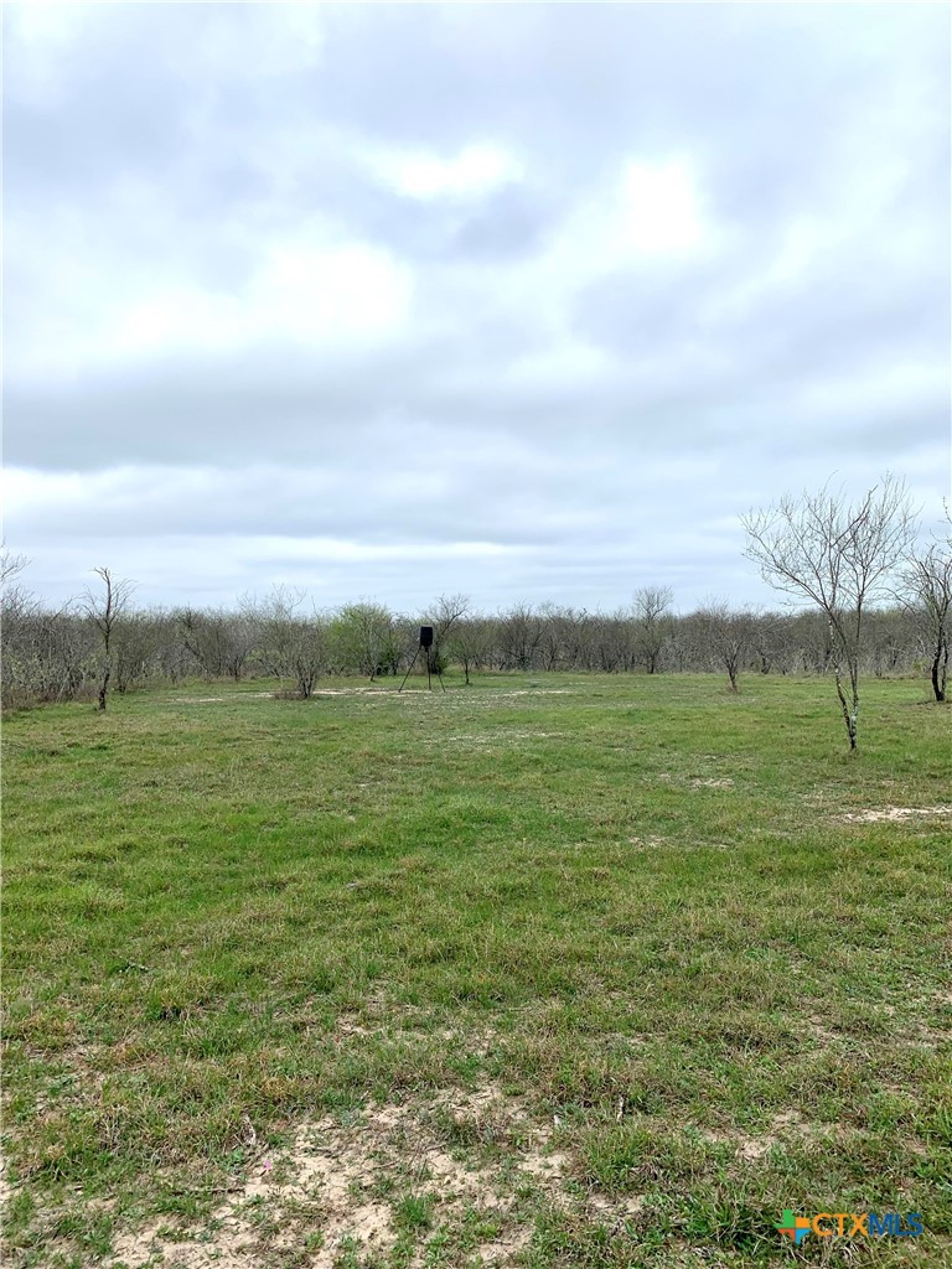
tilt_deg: +1.1
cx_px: 476
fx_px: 953
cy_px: 634
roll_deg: +0.7
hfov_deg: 53.1
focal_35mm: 26
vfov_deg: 67.3
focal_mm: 4.25
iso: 25
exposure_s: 1/1585
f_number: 1.8
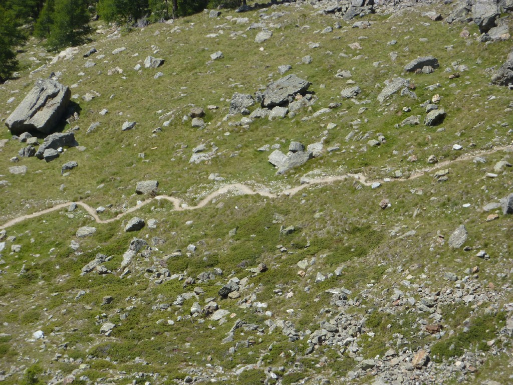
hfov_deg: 14.4
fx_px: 2030
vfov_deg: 10.8
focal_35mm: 137
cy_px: 192
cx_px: 256
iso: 80
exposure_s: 1/500
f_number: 4.5
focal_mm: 22.5
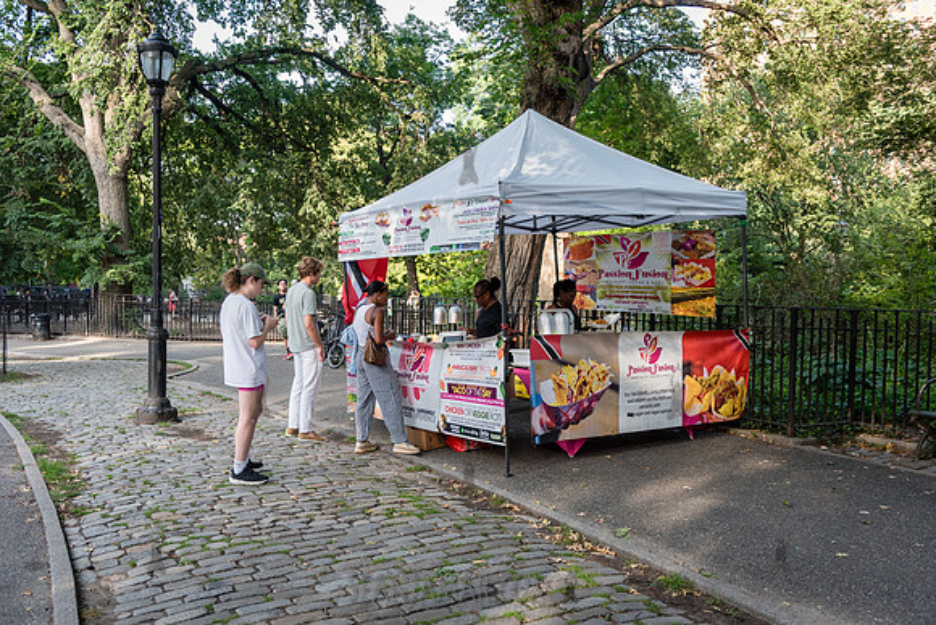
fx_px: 832
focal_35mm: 32
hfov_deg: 58.7
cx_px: 468
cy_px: 312
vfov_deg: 41.1
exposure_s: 1/320
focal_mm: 32
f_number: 3.5
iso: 800
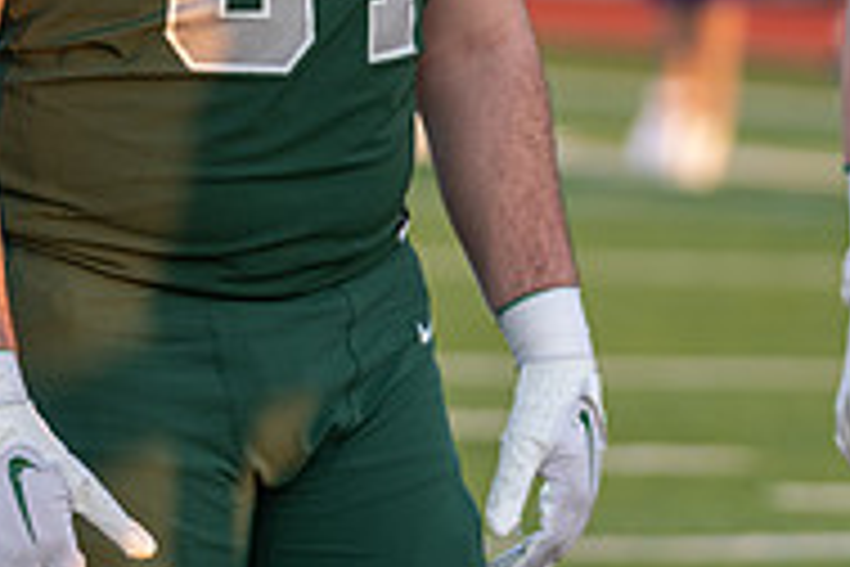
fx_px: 8499
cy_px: -272
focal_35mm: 360
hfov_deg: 5.7
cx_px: 400
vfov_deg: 3.8
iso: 160
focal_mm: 117
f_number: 2.8
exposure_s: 1/400
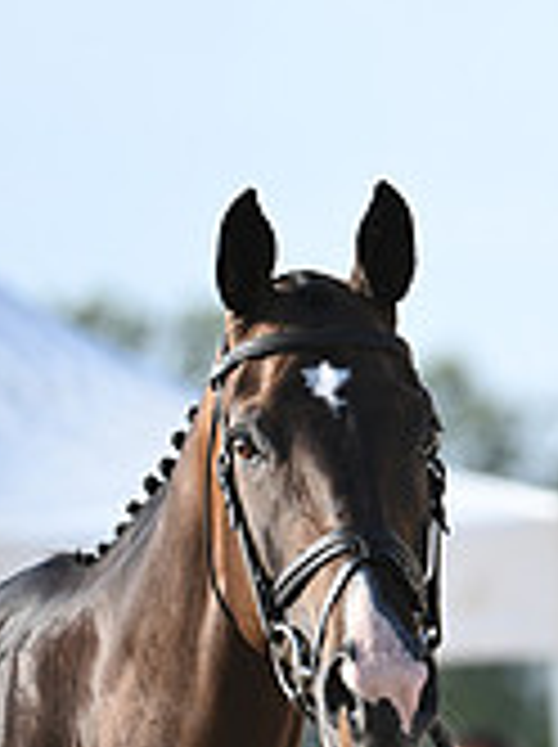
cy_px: 646
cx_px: 1161
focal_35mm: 975
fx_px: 21010
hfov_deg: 1.5
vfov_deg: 2.0
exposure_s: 1/1600
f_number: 5
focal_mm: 290
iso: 800
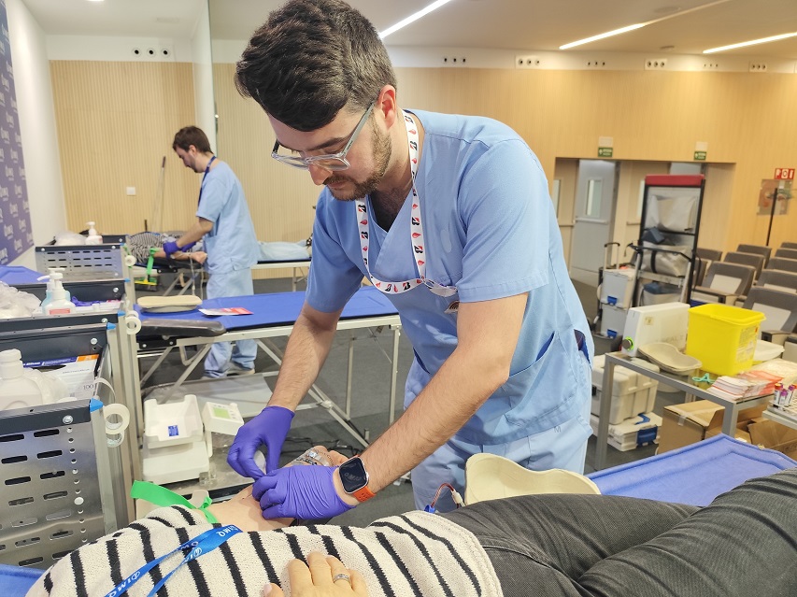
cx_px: 398
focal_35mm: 23
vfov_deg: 58.8
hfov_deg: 73.9
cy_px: 298
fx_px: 529
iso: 400
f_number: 1.65
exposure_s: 1/33.3
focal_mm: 6.14
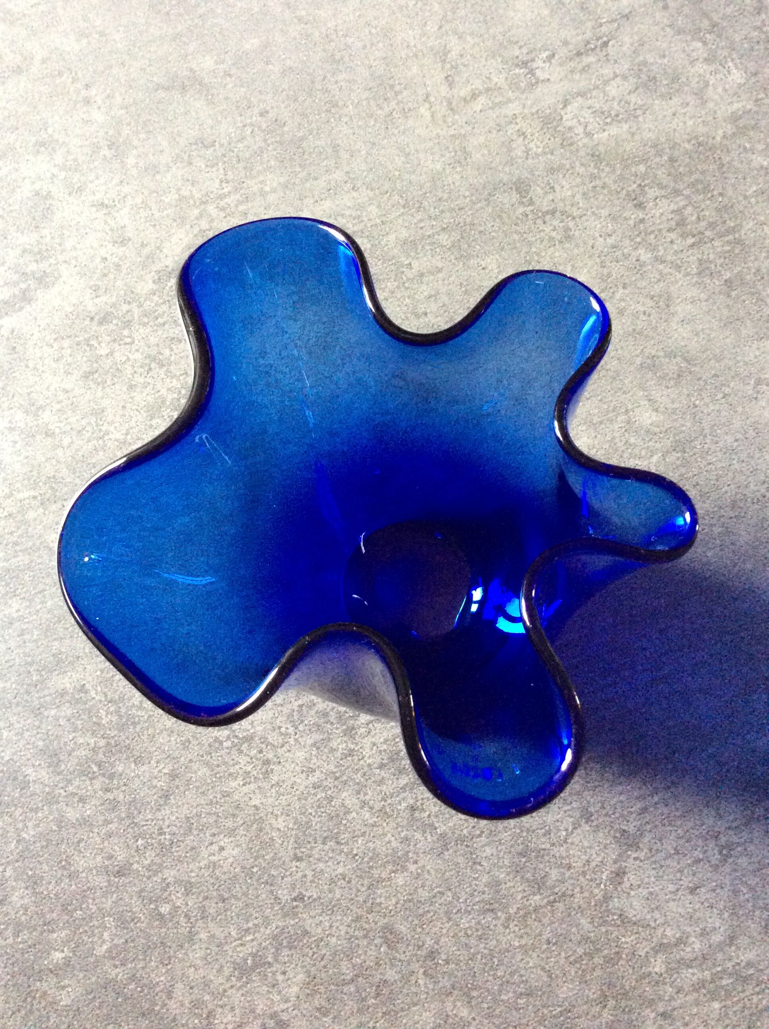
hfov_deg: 44.1
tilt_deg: -74.9
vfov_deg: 56.9
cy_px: 514
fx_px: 950
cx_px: 384
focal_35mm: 32
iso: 320
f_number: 2.4
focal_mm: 3.3
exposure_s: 1/25
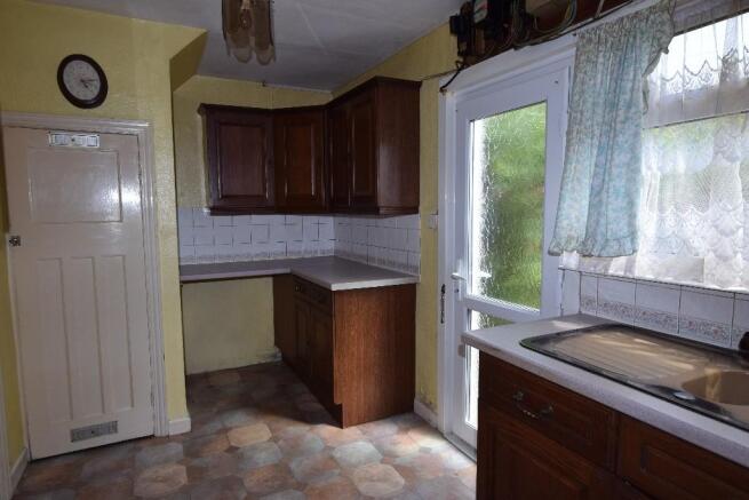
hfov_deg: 81.2
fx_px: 437
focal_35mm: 21
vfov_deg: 59.5
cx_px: 374
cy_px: 250
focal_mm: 14
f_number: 7.1
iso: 400
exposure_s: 1/200
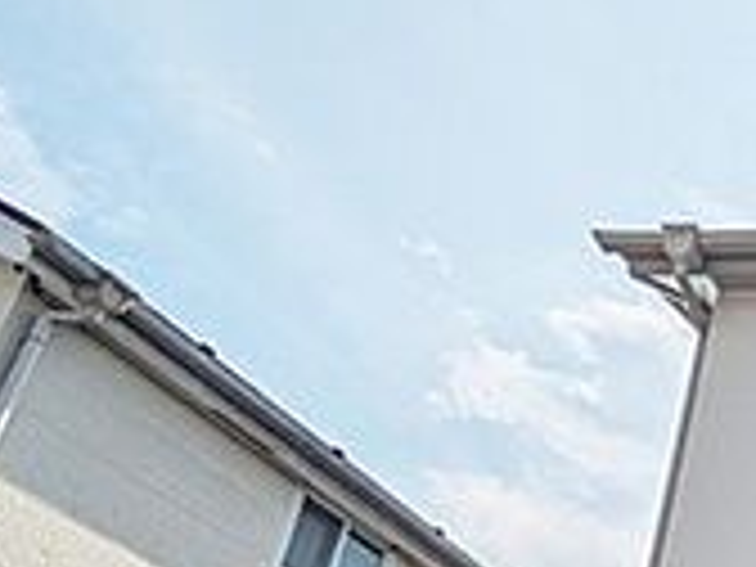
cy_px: 752
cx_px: 1246
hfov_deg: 24.6
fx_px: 1092
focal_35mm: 50
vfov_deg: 24.9
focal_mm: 1.83
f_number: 2.2
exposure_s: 1/8772
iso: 49
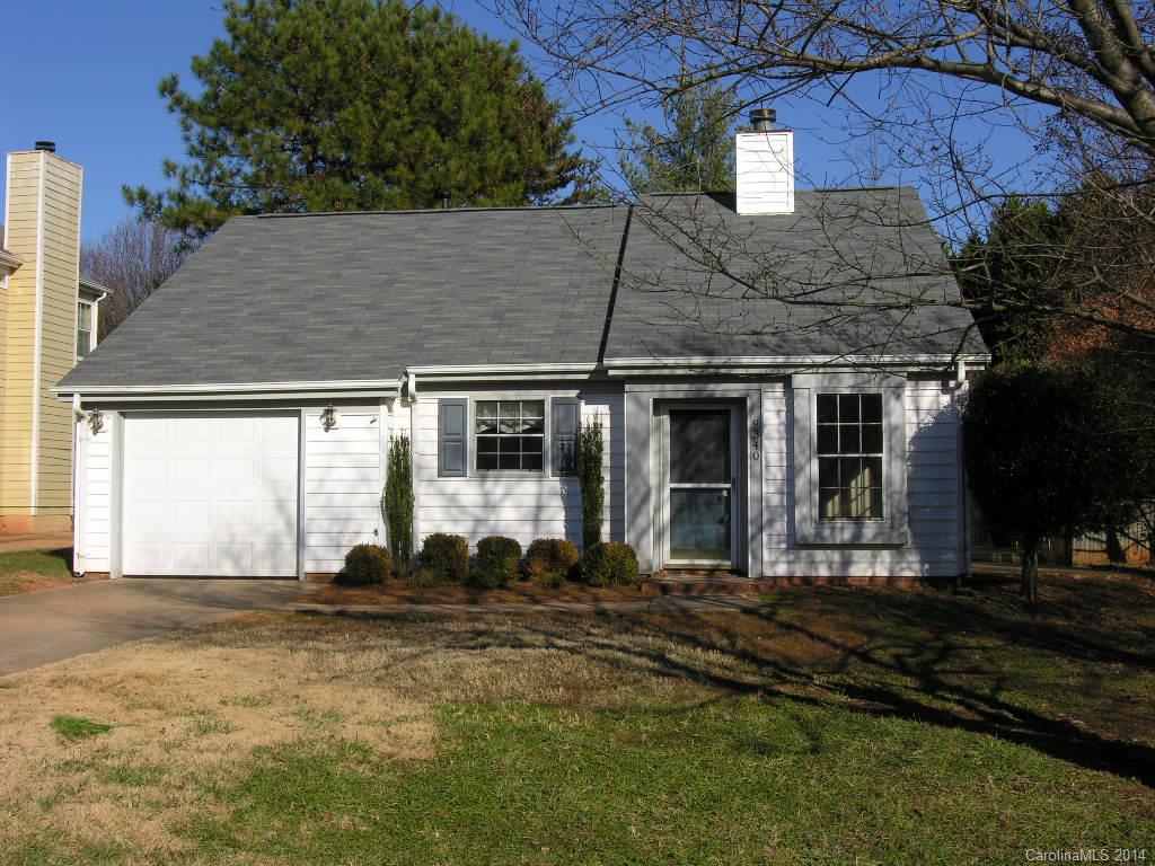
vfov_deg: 36.8
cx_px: 578
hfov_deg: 47.9
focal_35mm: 39
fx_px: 1301
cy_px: 433
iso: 50
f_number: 7.1
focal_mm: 10
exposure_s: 1/232
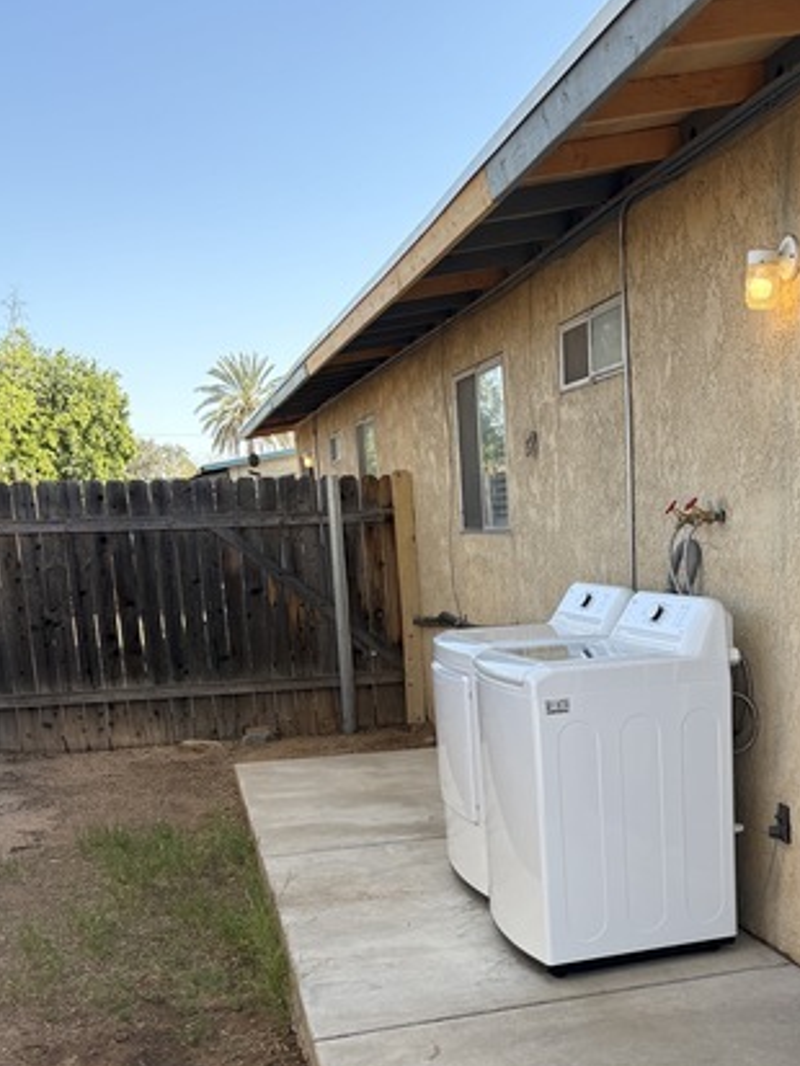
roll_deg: +2.3
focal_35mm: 42
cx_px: 594
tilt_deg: -12.9
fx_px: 1294
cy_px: 809
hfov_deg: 33.7
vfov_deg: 43.3
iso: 64
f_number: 1.6
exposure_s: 1/731
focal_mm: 5.96
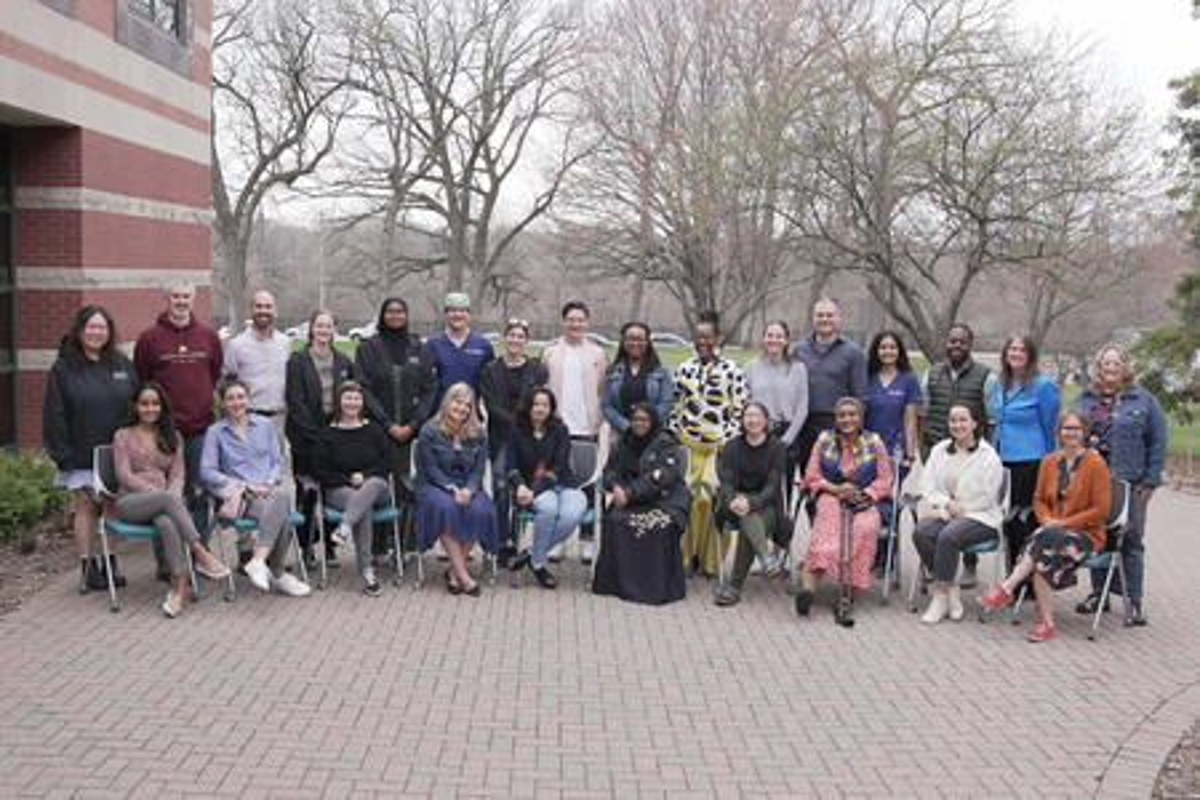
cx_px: 600
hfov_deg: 53.1
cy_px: 400
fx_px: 1200
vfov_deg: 36.9
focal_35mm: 36
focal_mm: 24
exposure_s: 1/125
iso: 100
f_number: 4.5
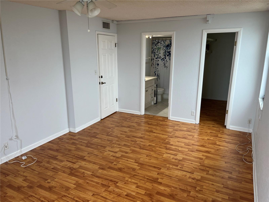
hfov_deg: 67.3
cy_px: 101
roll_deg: -0.1
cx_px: 134
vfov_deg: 53.1
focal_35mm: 26
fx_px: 202
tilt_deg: -13.7
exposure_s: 1/120
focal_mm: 5.1
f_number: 1.6
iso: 40
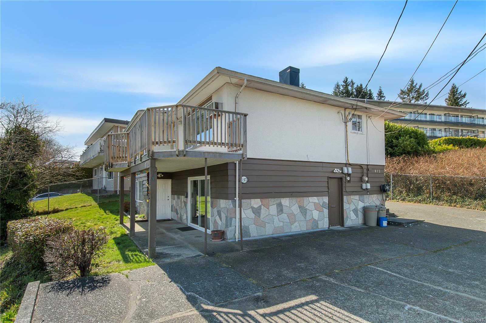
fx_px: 243
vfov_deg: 67.4
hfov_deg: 90.0
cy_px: 162
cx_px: 243
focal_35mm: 18
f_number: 10
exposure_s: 1/1000
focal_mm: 12
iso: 640
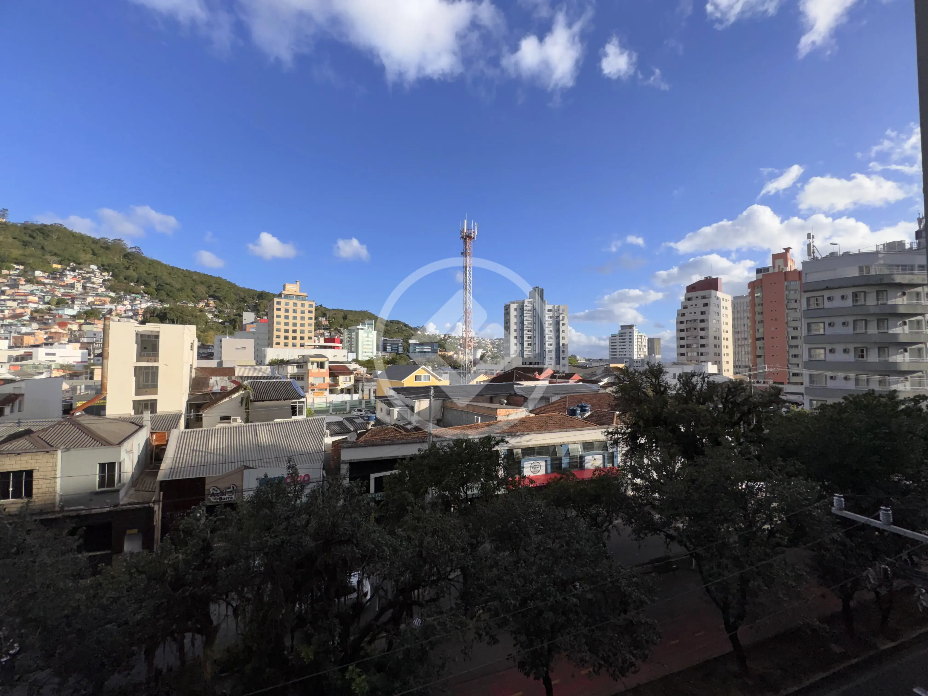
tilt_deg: +1.9
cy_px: 348
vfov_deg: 85.7
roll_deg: +0.0
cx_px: 464
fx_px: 375
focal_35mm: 14
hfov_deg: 102.1
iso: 32
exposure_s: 1/2208
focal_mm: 2.22
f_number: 2.2
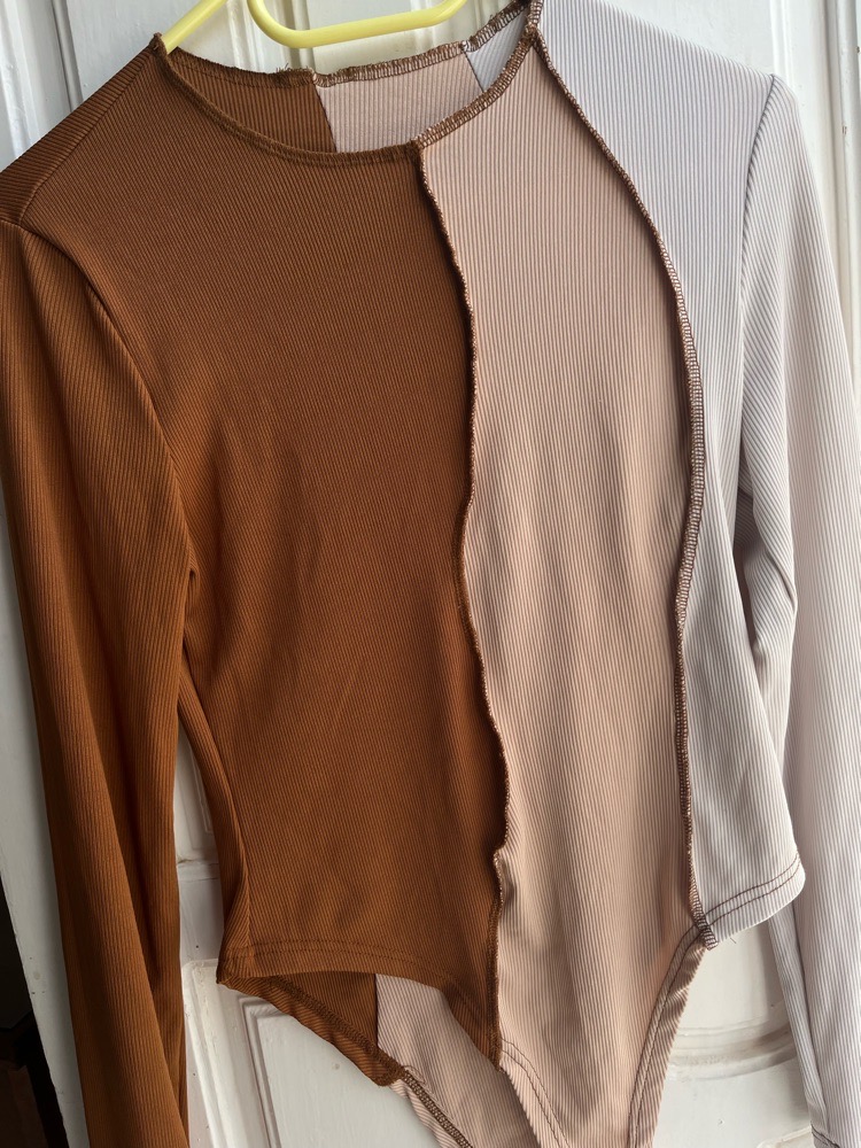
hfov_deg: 53.1
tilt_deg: -13.1
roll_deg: +8.2
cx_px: 430
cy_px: 574
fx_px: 862
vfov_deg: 67.3
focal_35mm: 26
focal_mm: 5.1
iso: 40
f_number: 1.6
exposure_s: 1/193
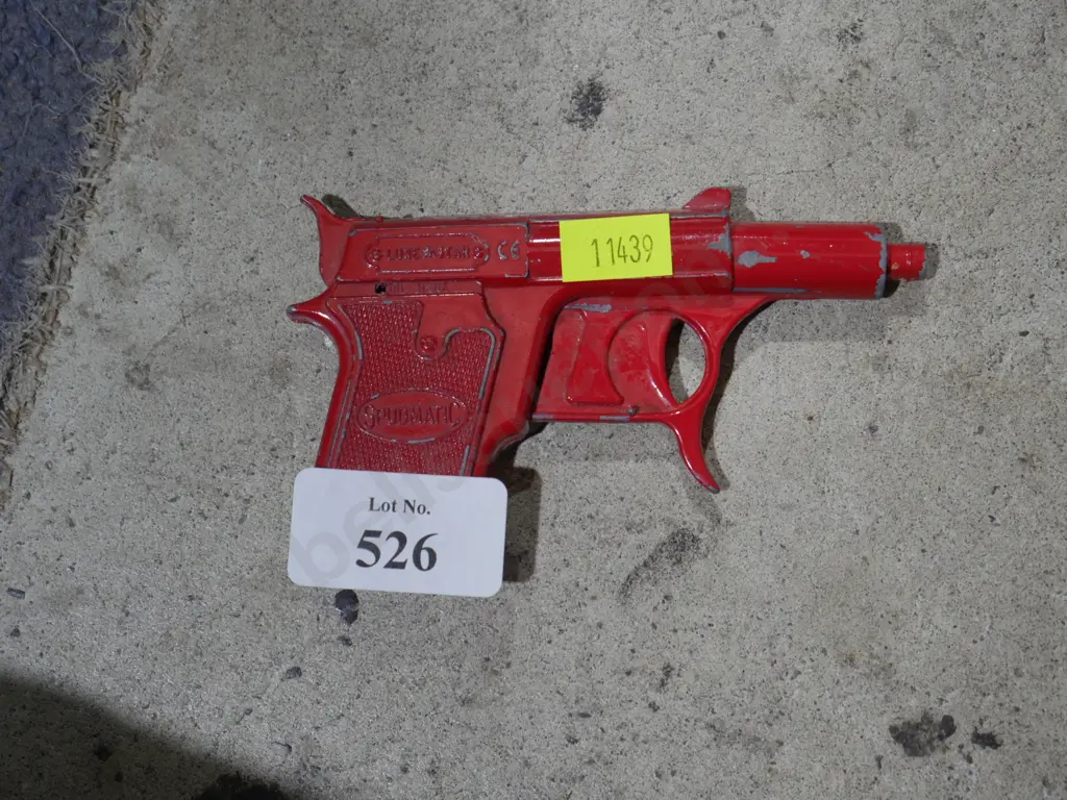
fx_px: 2281
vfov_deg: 19.9
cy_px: 400
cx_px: 534
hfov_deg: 26.3
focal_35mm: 74
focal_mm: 37
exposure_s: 1/80
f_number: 5.5
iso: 500
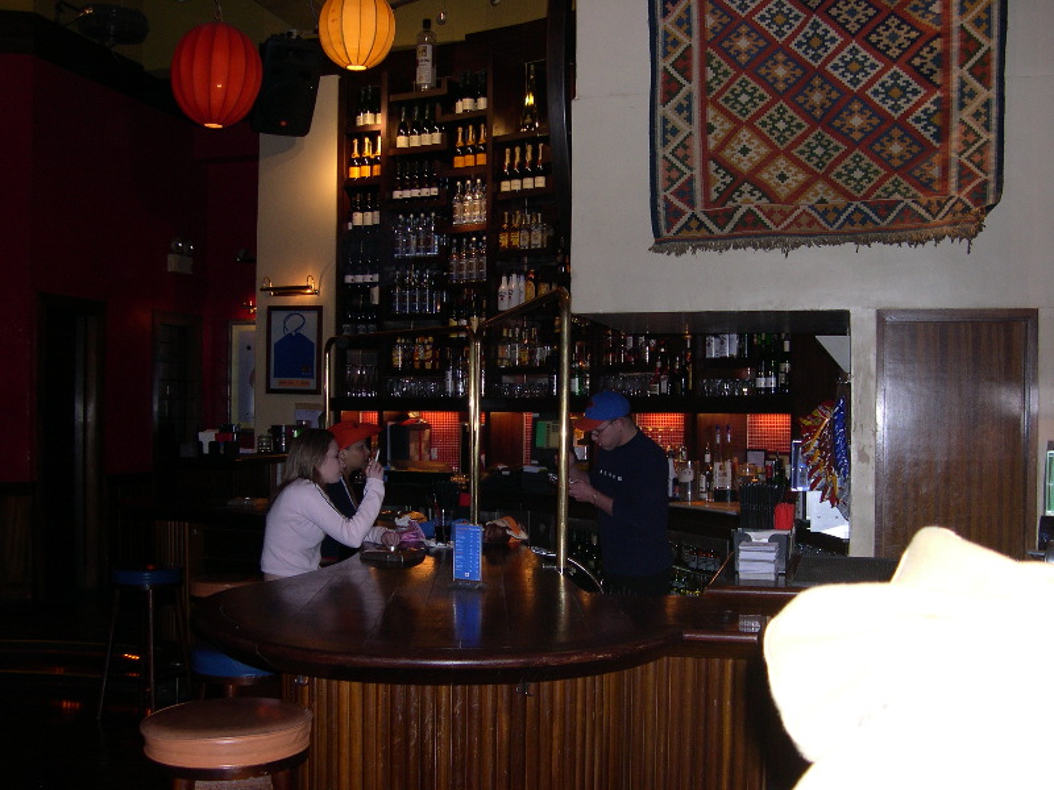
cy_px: 395
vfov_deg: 37.7
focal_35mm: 38
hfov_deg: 49.0
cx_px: 527
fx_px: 1157
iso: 156
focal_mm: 8
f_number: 2.8
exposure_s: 1/60
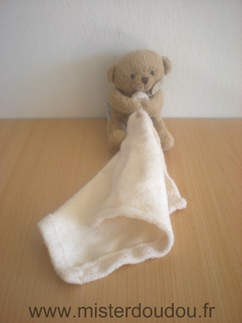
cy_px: 162
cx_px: 121
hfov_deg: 37.7
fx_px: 354
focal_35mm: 38
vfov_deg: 49.0
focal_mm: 6.3
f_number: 3.1
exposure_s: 1/62.4
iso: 134
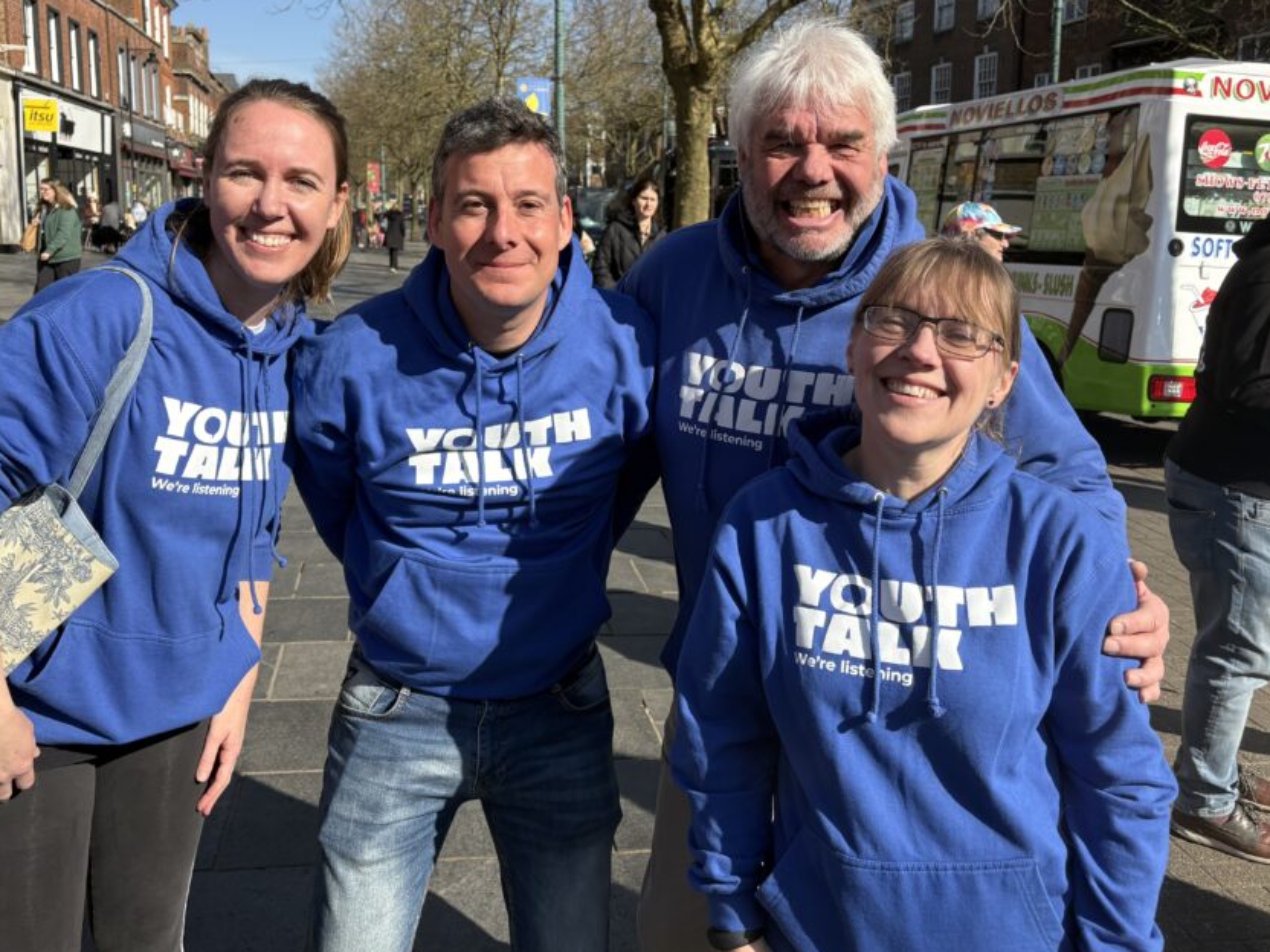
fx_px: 1174
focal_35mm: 32
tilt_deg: -8.1
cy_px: 386
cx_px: 608
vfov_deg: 44.0
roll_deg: -0.2
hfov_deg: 56.8
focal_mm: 5.96
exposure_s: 1/2985
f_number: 1.6
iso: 50
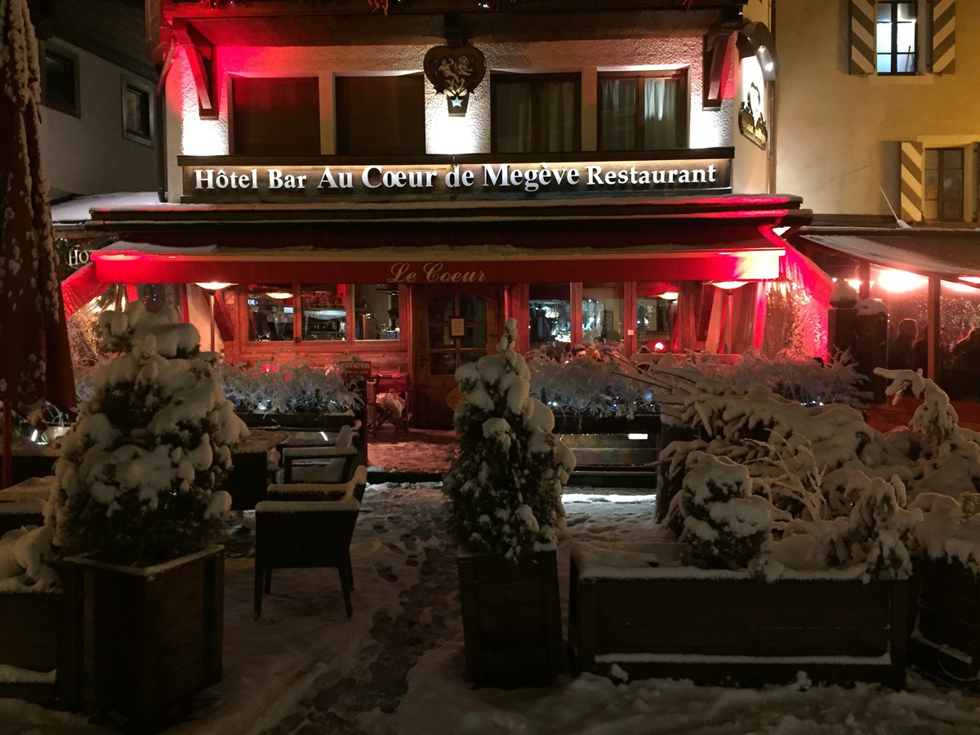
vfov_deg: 48.2
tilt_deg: -1.5
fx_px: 821
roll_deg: +0.8
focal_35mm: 29
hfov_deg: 61.7
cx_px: 490
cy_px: 368
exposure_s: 1/17
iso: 250
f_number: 2.2
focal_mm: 4.15
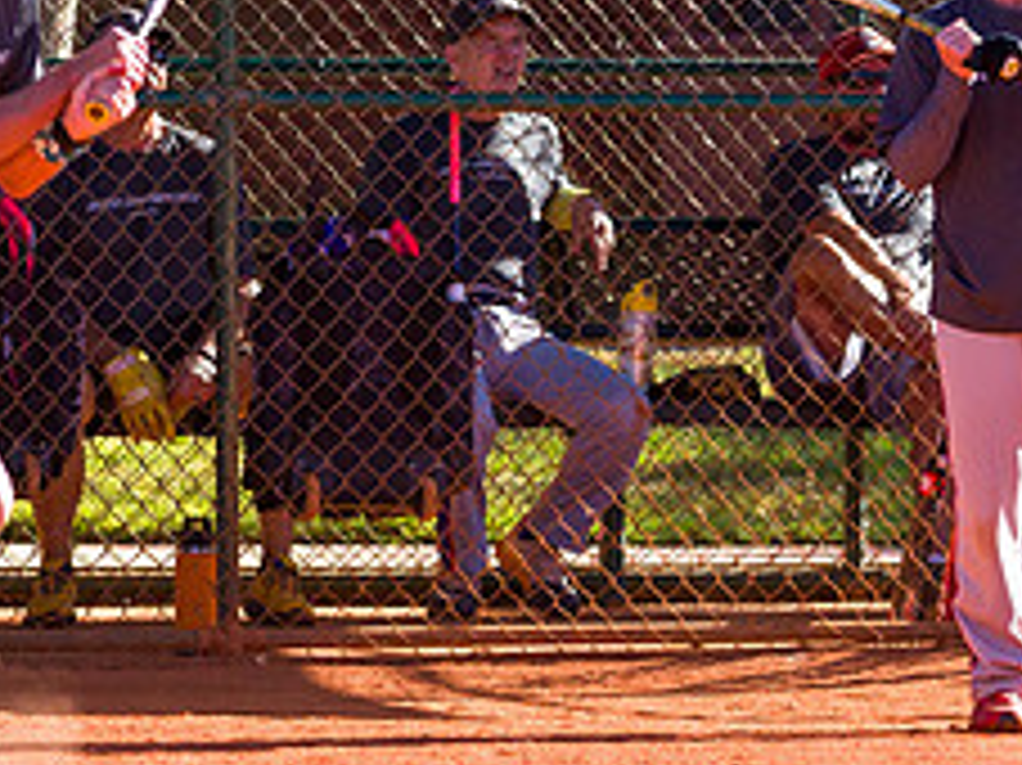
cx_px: -121
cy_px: 323
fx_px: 17174
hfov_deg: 3.4
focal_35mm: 582
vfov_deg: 2.6
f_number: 5.3
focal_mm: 185
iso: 400
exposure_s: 1/2500
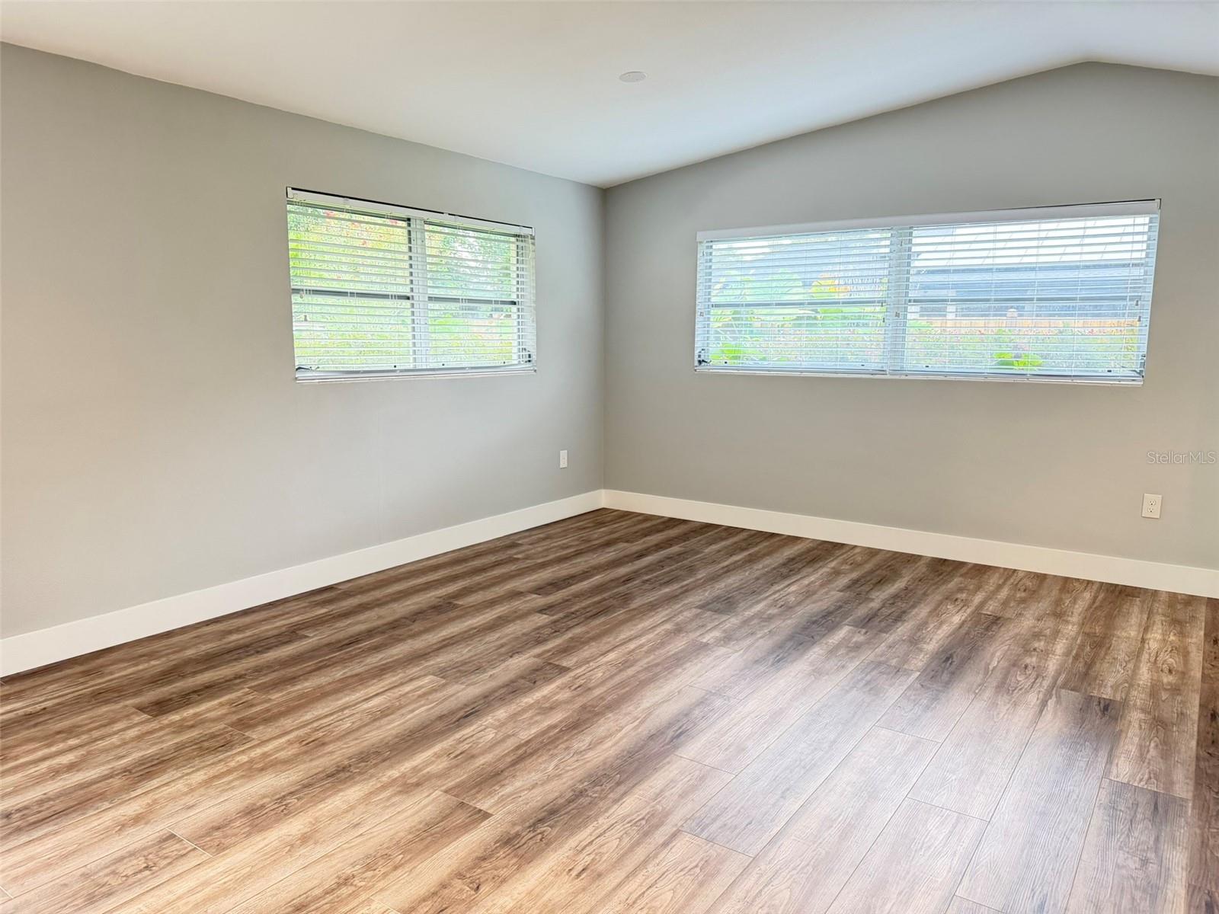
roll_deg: +0.3
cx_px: 610
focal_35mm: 24
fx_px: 845
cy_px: 457
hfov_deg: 71.6
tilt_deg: -8.3
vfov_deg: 56.8
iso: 640
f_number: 1.78
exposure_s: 1/60
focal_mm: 6.76
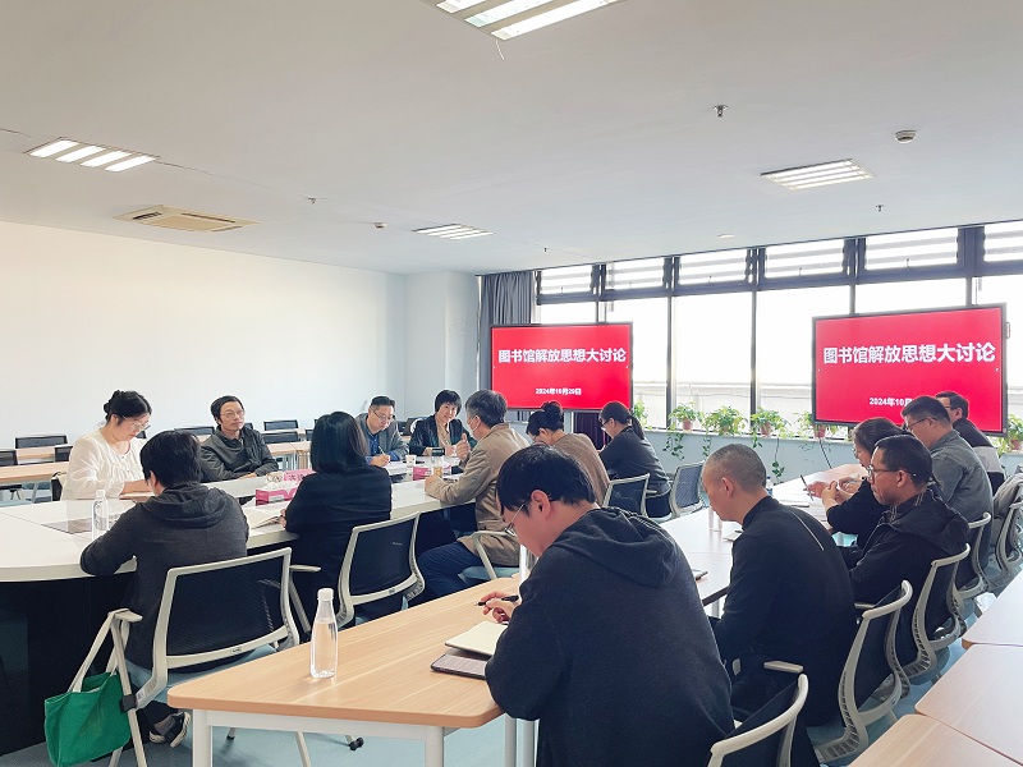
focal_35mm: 26
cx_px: 512
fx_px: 768
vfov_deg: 53.1
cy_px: 384
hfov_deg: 67.3
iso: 64
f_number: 1.6
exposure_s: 1/50
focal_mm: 4.2
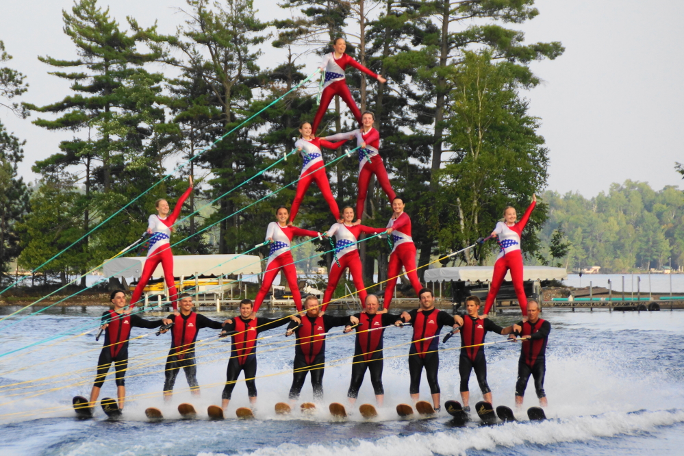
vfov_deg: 6.8
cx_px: 342
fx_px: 3847
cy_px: 228
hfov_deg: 10.2
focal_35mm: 202
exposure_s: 1/250
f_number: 5.6
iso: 320
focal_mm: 135
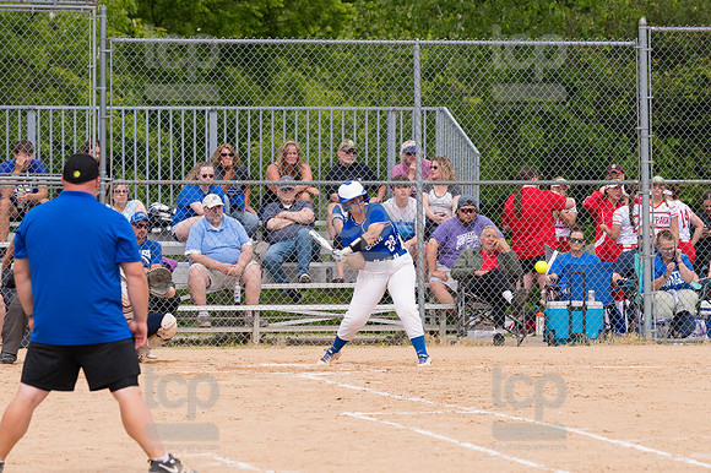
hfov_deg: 7.1
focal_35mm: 292
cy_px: 236
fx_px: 5763
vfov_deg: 4.7
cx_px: 356
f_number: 5.6
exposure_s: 1/1600
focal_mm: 195
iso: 320
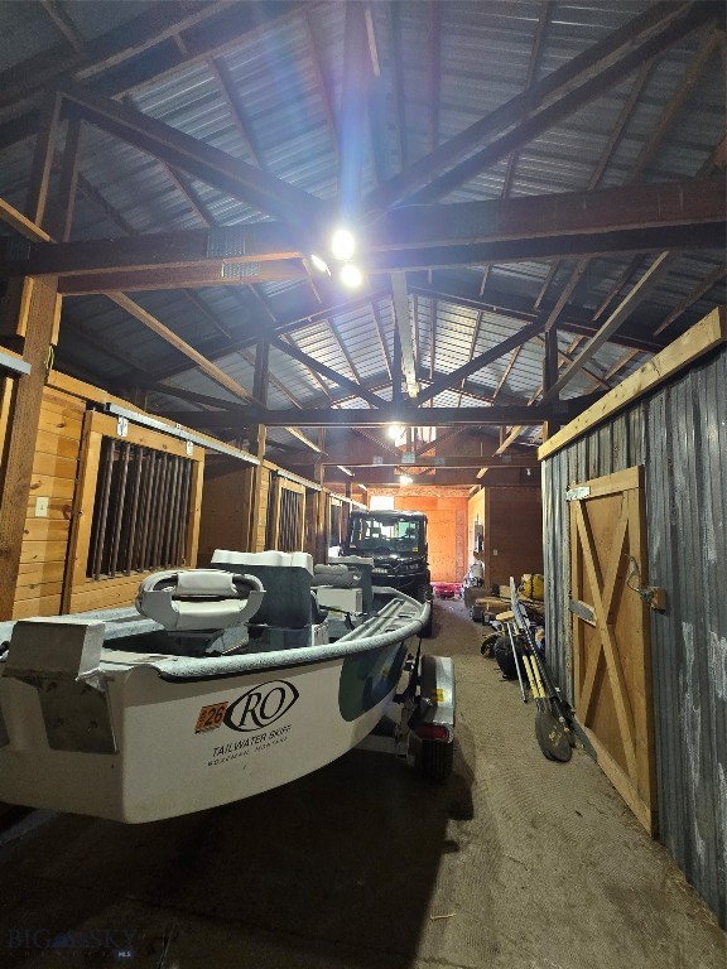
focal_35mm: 13
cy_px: 484
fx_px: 364
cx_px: 364
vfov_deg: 106.2
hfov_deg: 89.9
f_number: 2.2
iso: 400
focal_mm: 2.2
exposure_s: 1/60
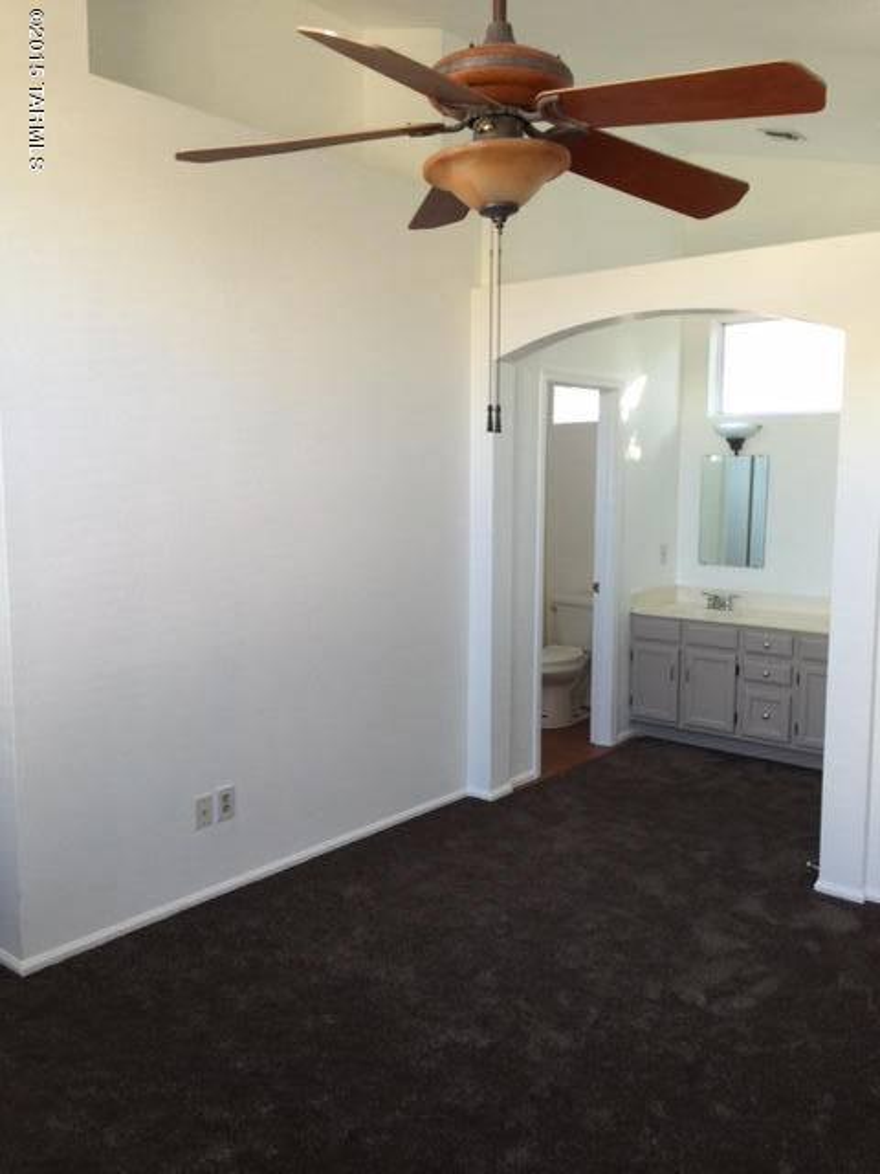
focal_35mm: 29
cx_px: 440
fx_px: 983
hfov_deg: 48.2
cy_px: 587
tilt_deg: -6.2
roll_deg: -0.2
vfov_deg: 61.7
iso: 40
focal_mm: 4.15
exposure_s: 1/30
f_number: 2.2
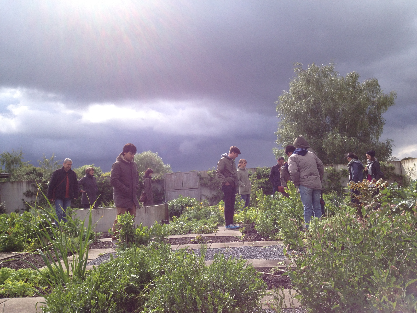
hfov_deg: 52.6
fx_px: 422
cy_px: 156
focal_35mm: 35
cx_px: 208
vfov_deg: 40.7
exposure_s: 1/1493
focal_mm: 4.28
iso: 50
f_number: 2.4
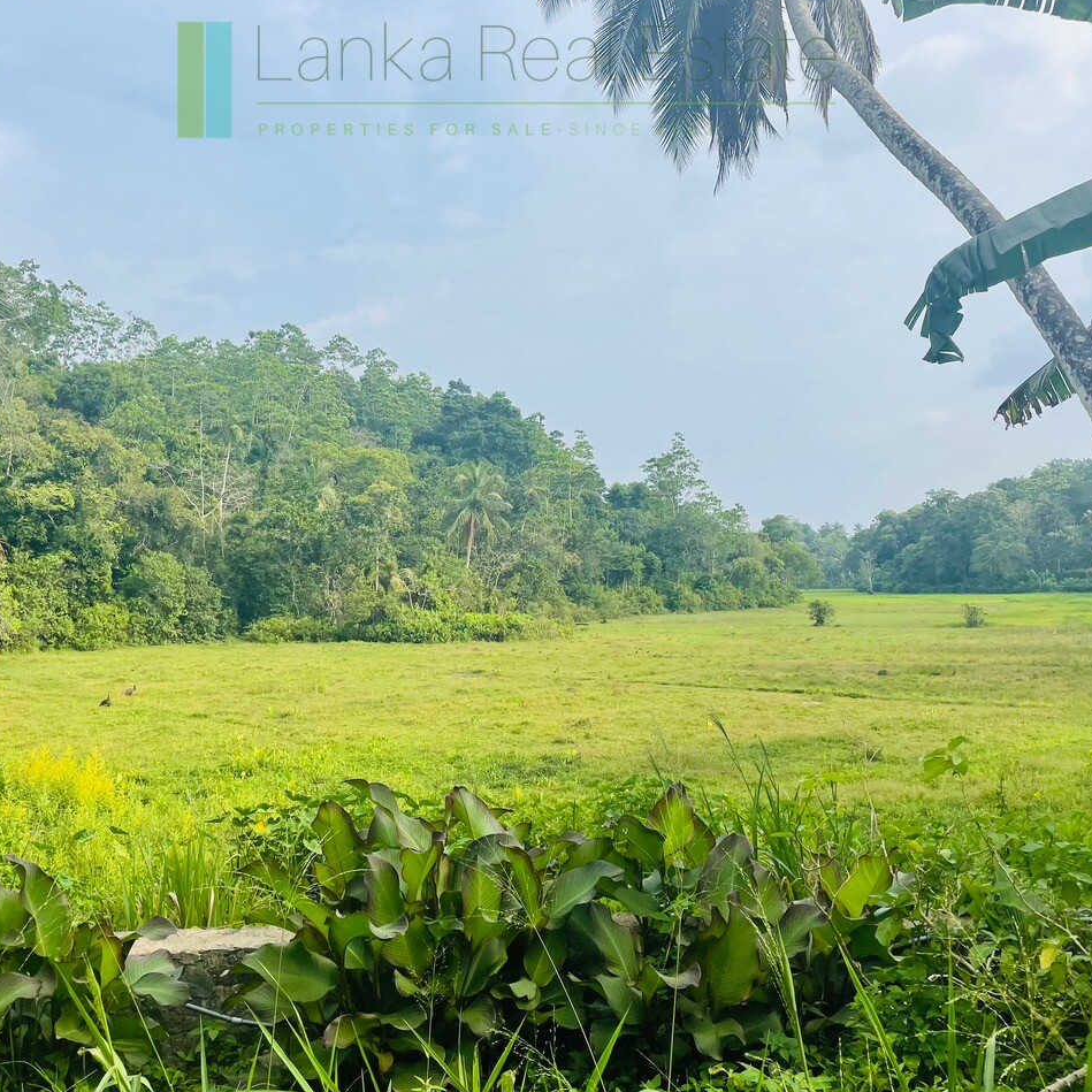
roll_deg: +0.8
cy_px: 541
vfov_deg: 52.5
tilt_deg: +2.9
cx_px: 510
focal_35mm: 31
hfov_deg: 52.5
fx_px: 1106
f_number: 1.6
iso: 32
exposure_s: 1/3205
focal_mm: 4.2
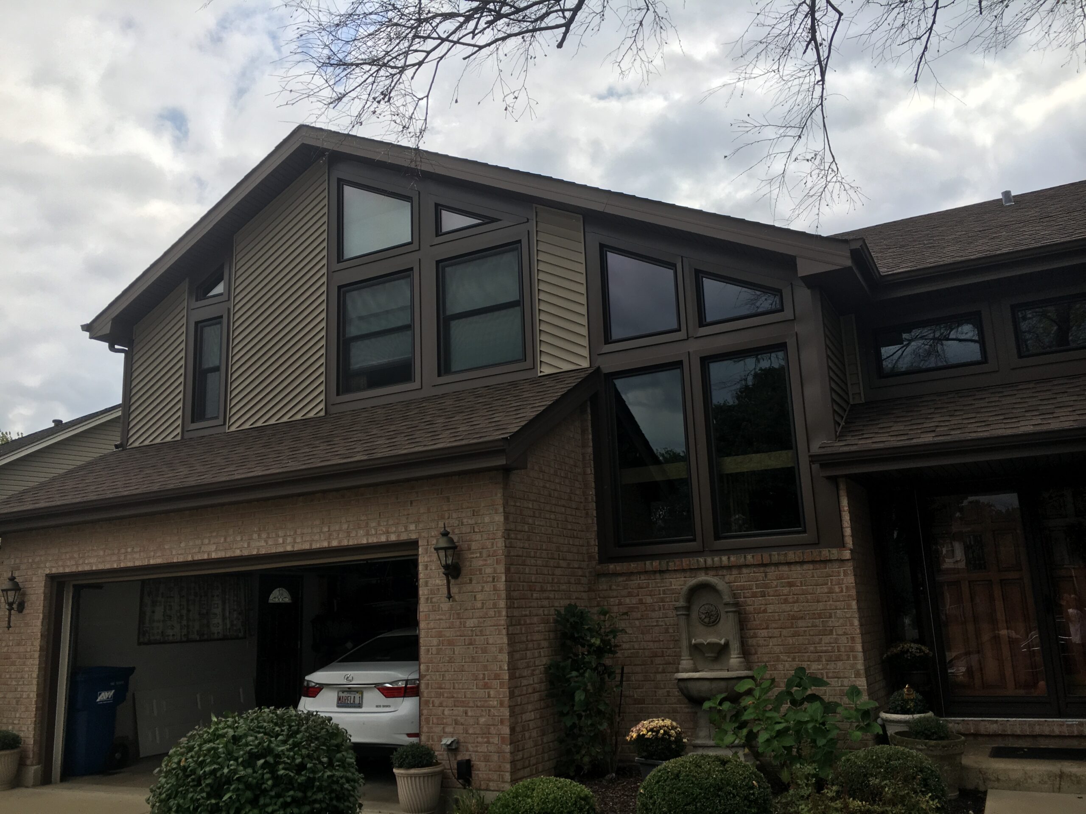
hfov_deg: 61.7
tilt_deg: +12.3
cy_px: 407
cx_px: 543
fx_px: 910
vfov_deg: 48.2
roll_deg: +1.6
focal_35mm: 29
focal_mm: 4.15
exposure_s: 1/1538
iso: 25
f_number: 2.2
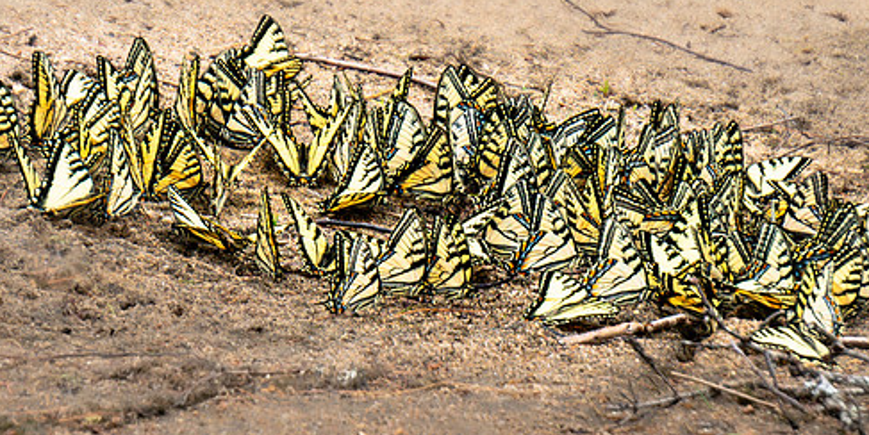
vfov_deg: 1.6
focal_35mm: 698
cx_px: 421
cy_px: 119
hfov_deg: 3.2
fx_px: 15679
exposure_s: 1/800
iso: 400
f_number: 6.3
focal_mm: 210
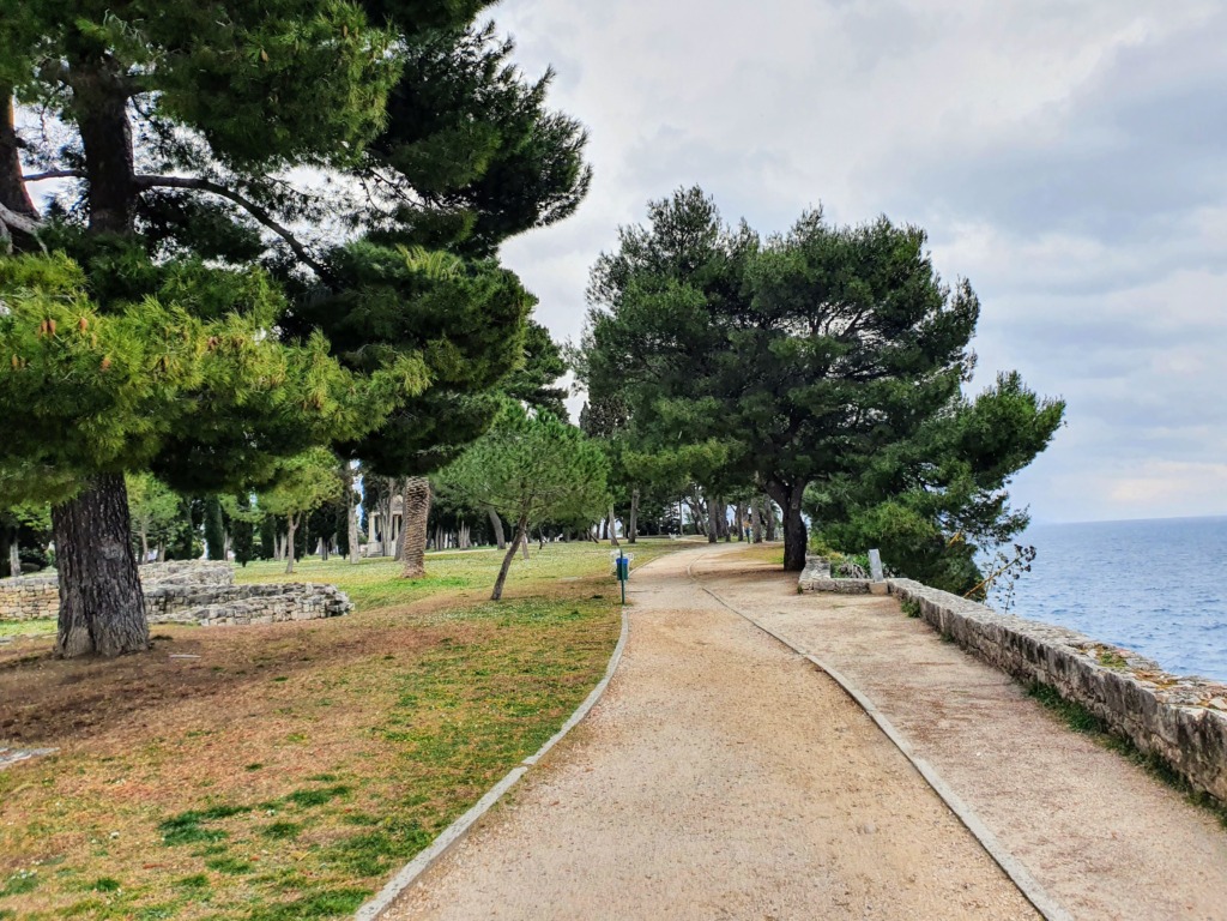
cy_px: 460
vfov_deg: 53.1
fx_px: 922
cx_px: 614
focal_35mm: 26
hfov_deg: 67.3
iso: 50
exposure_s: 1/320
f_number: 2.4
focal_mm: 4.32
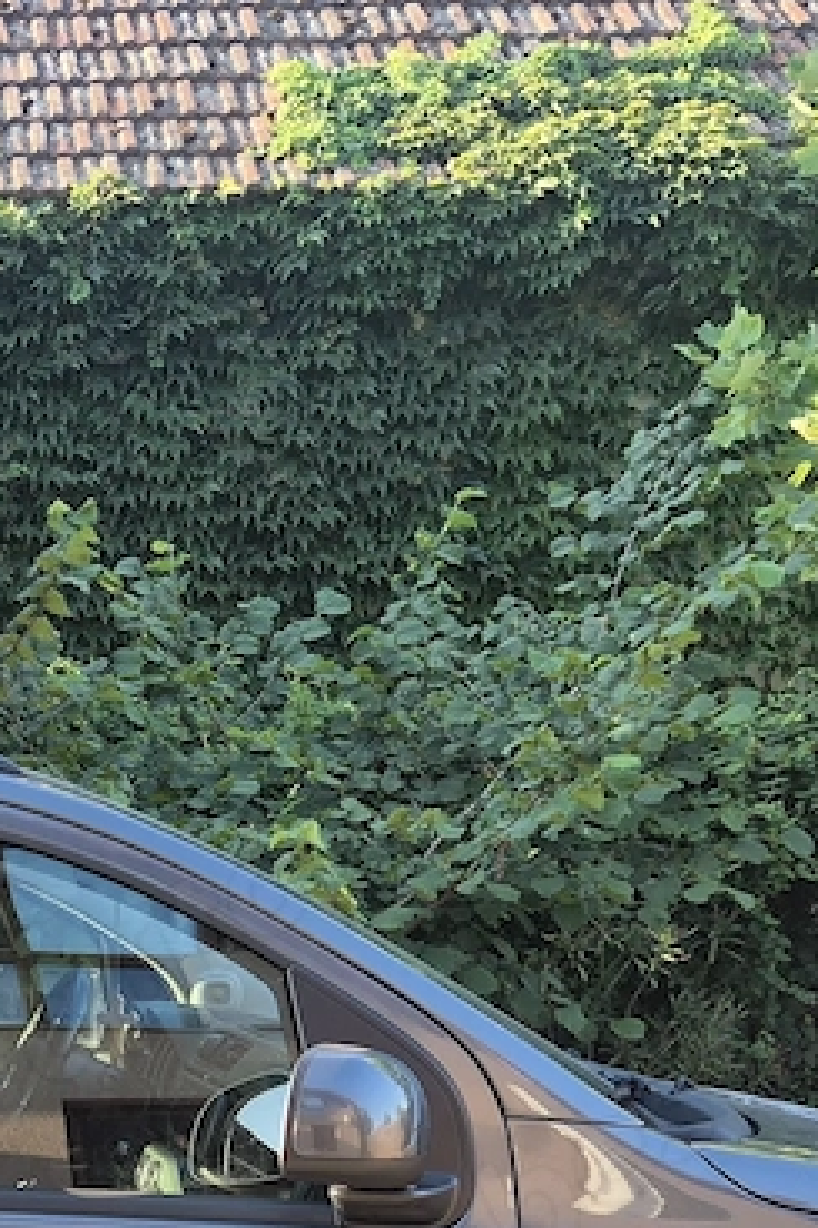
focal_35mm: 65
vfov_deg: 29.9
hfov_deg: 19.6
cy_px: 1064
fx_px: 2217
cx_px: -184
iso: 32
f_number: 1.8
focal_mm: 5.4
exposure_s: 1/180
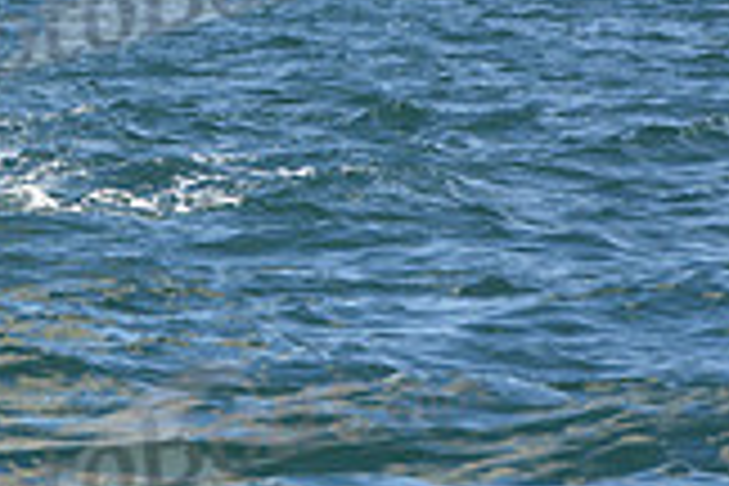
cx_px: -378
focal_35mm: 717
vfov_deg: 1.9
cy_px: -173
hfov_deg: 2.9
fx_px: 14518
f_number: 9
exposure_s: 1/800
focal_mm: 200
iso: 250
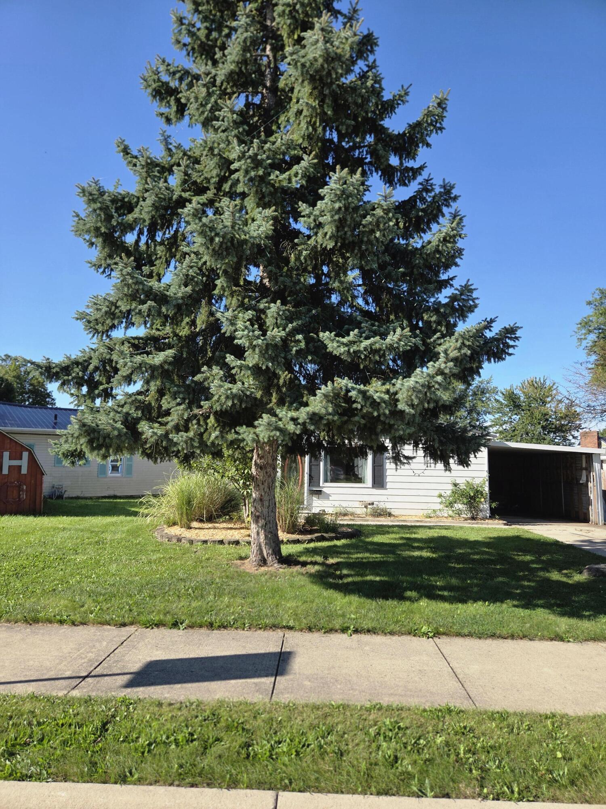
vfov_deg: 73.9
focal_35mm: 23
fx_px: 537
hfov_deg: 58.9
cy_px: 404
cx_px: 303
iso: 80
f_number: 1.8
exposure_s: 1/3092
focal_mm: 5.4
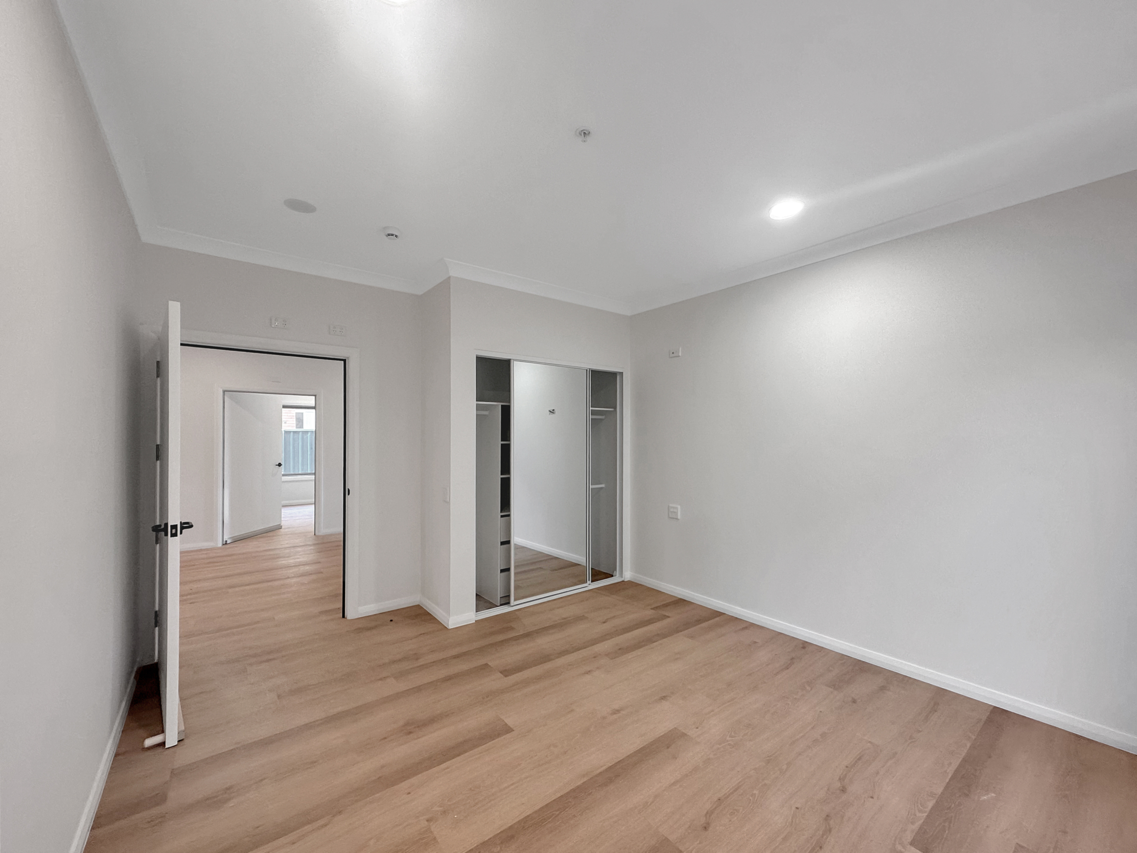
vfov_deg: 85.7
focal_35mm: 14
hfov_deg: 102.1
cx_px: 568
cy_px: 426
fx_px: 460
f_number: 2.2
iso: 125
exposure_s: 1/100
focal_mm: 2.22
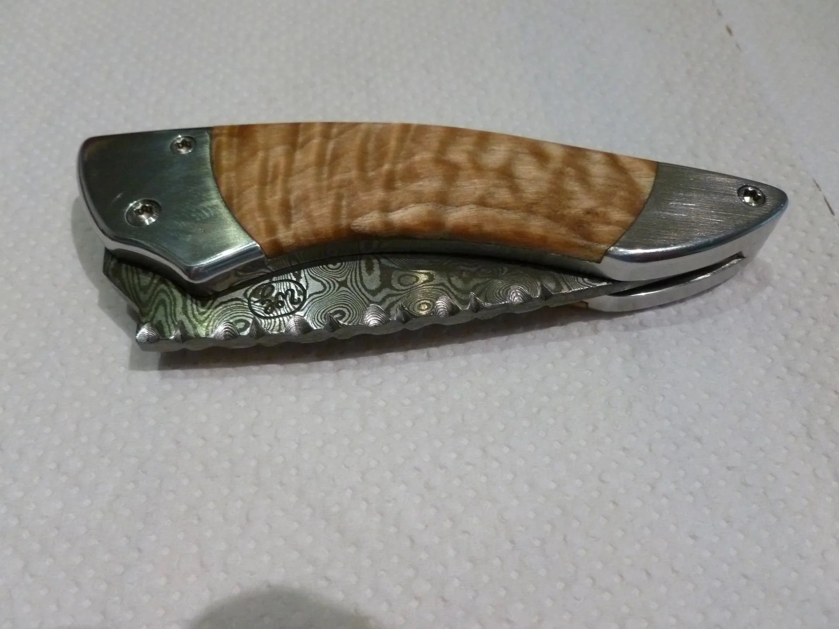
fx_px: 679
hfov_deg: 63.4
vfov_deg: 49.7
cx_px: 420
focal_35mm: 28
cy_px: 314
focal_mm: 5
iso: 400
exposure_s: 1/30
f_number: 3.3
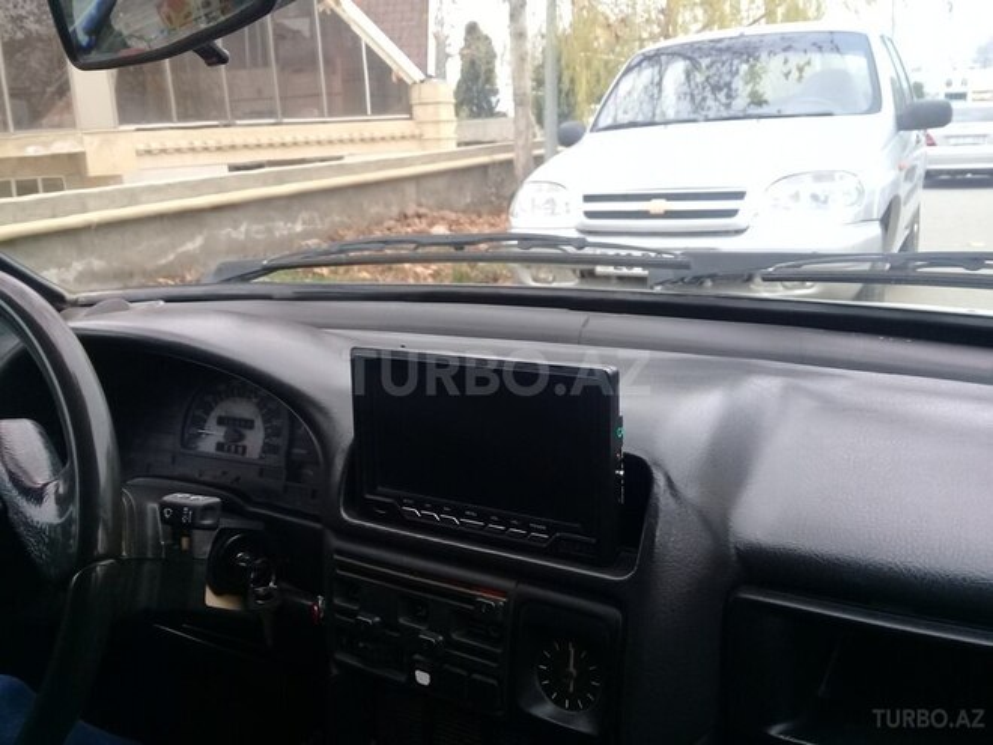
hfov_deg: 58.4
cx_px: 496
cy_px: 372
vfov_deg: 45.4
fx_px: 889
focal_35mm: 31
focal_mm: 3.3
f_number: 2.2
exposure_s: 1/33
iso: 50
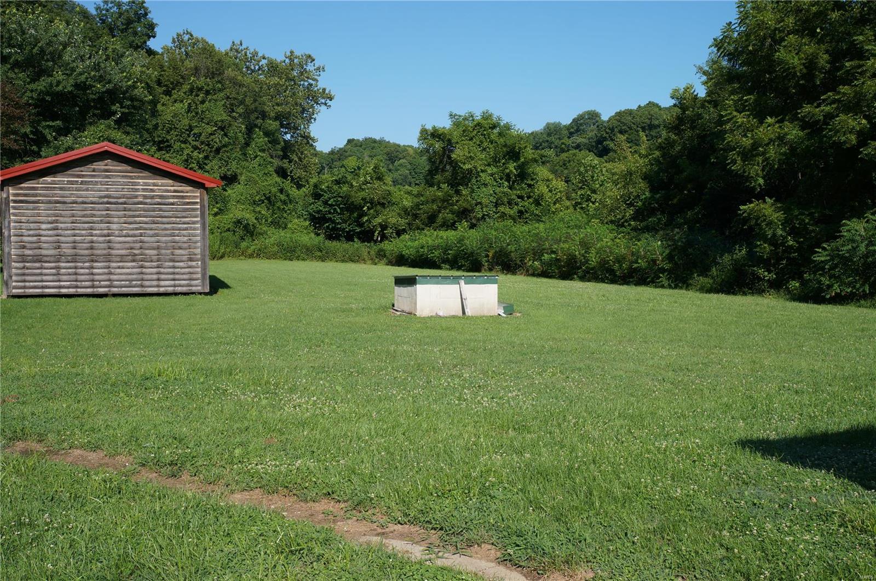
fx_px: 875
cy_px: 290
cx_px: 438
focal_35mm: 36
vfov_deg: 36.8
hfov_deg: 53.2
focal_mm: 24
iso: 100
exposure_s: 1/160
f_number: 10
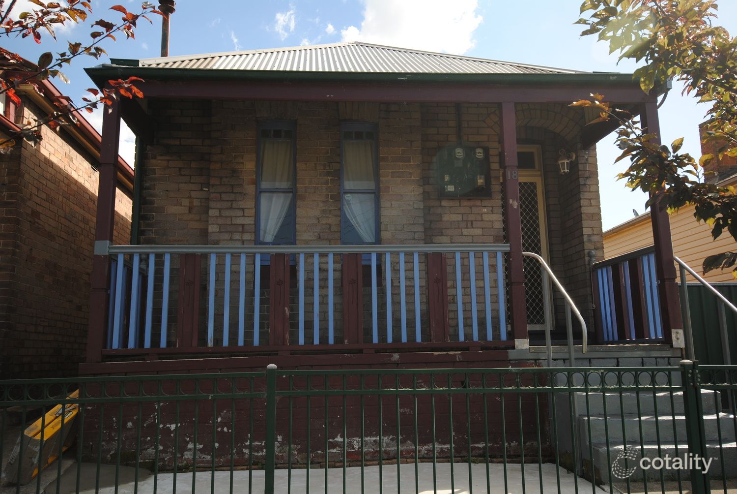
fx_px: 615
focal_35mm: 30
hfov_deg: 61.9
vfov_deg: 43.7
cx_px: 368
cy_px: 247
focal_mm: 20
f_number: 6.3
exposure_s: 1/160
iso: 100
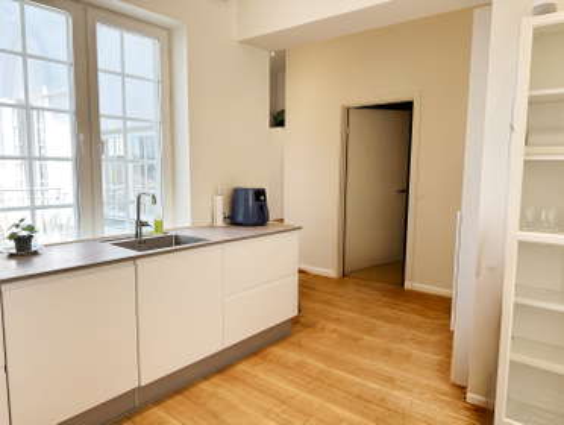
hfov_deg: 71.5
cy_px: 212
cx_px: 282
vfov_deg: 56.9
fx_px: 392
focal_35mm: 24
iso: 160
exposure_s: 1/121
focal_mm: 6.86
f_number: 1.78
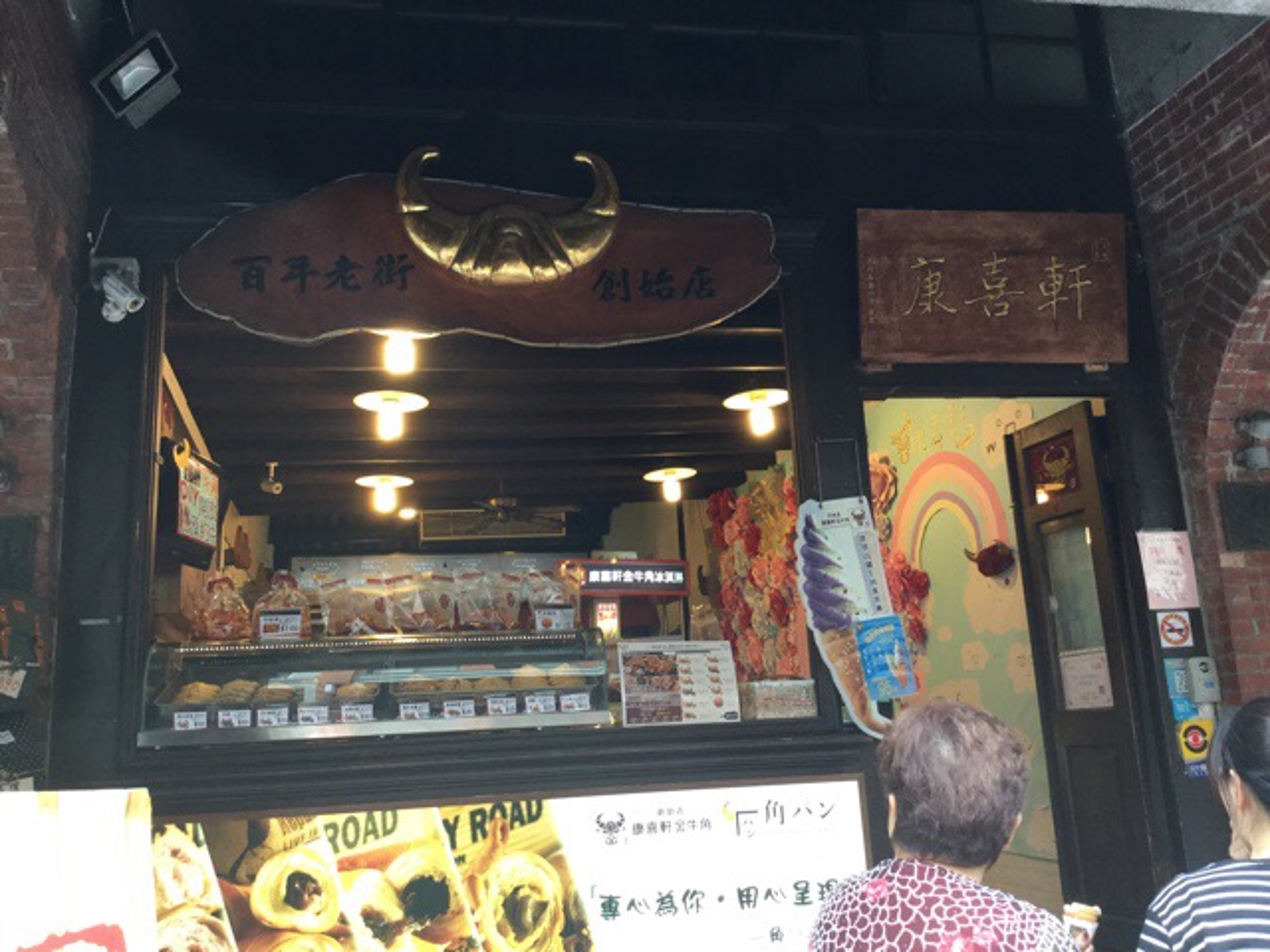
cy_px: 476
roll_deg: +0.2
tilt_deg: +13.1
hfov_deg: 58.4
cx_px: 635
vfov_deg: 45.4
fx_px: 1137
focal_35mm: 31
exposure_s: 1/30
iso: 25
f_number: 2.4
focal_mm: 3.3
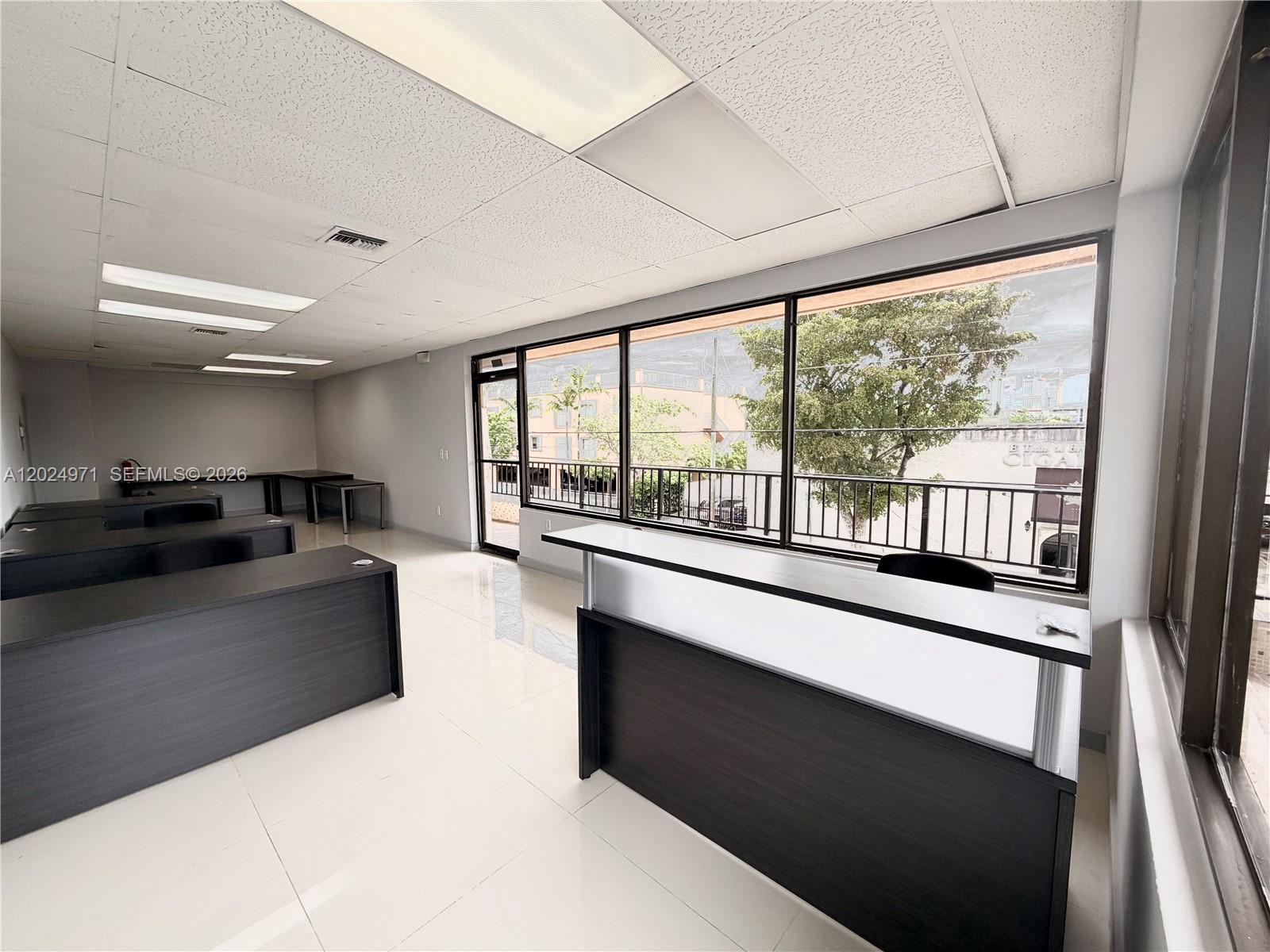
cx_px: 635
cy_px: 476
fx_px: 514
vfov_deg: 85.7
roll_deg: +0.4
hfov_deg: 102.1
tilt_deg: -4.9
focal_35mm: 14
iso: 50
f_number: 2.2
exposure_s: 1/207
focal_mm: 2.22
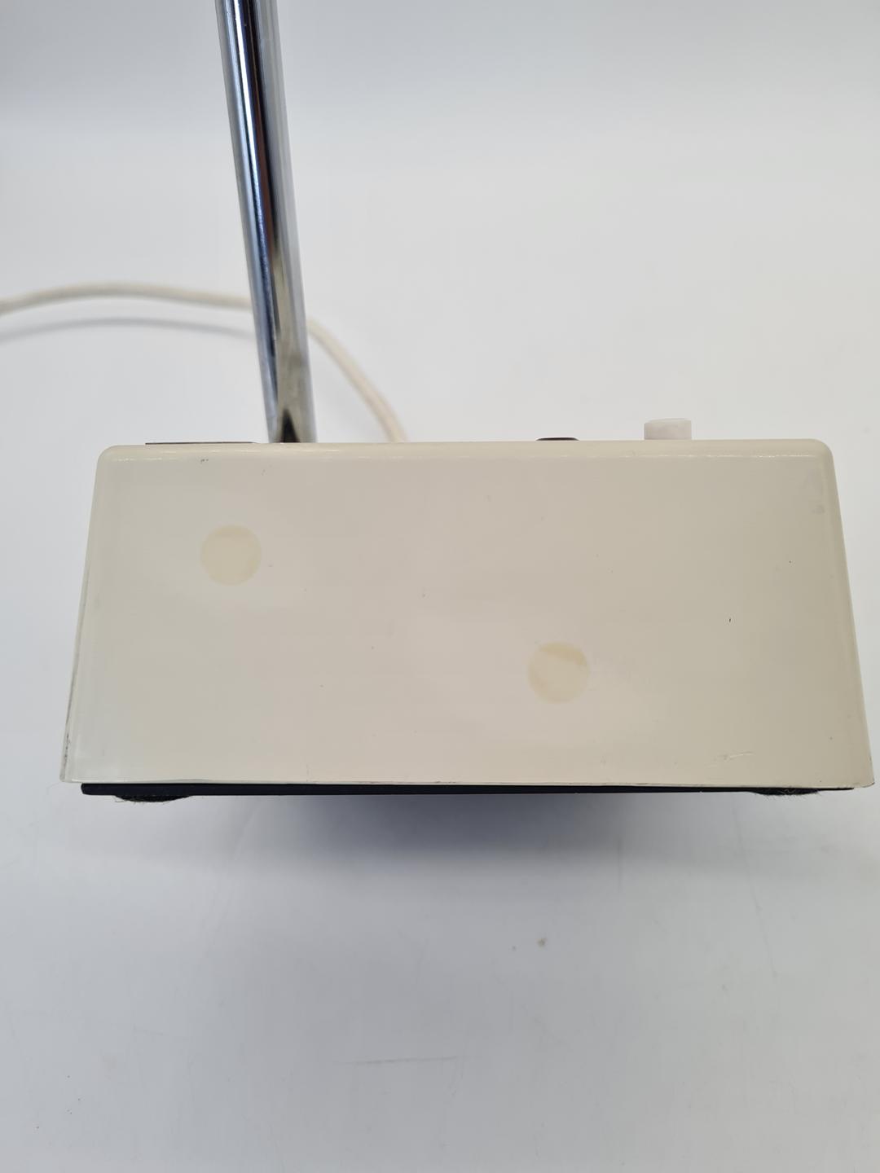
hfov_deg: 53.1
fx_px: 881
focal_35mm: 26
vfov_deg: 67.3
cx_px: 440
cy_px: 586
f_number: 1.8
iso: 50
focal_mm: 5.4
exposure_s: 1/315
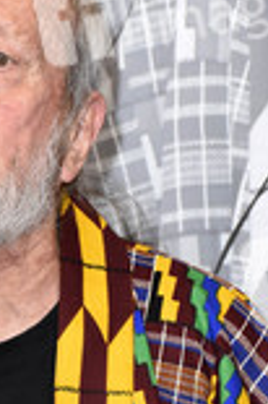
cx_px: -70
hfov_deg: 5.3
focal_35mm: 255
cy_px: 396
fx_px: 2854
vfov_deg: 8.0
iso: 1250
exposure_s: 1/160
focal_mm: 66
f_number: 6.3
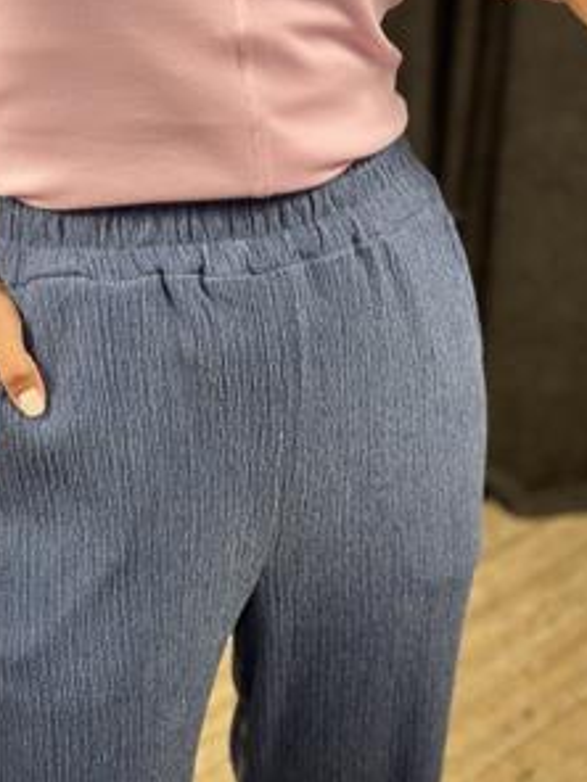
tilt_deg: -46.5
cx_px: 249
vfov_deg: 29.0
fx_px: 1515
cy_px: 403
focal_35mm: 67
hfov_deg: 21.9
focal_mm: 6.86
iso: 125
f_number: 1.78
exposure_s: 1/100
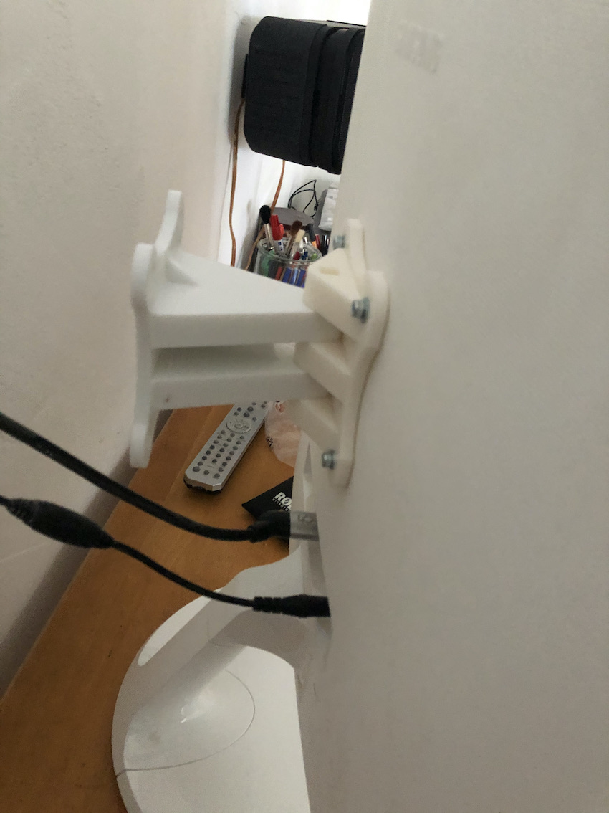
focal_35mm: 28
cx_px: 304
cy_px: 406
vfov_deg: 63.5
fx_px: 657
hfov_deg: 49.7
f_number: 1.8
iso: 100
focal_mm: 3.99
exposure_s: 1/4
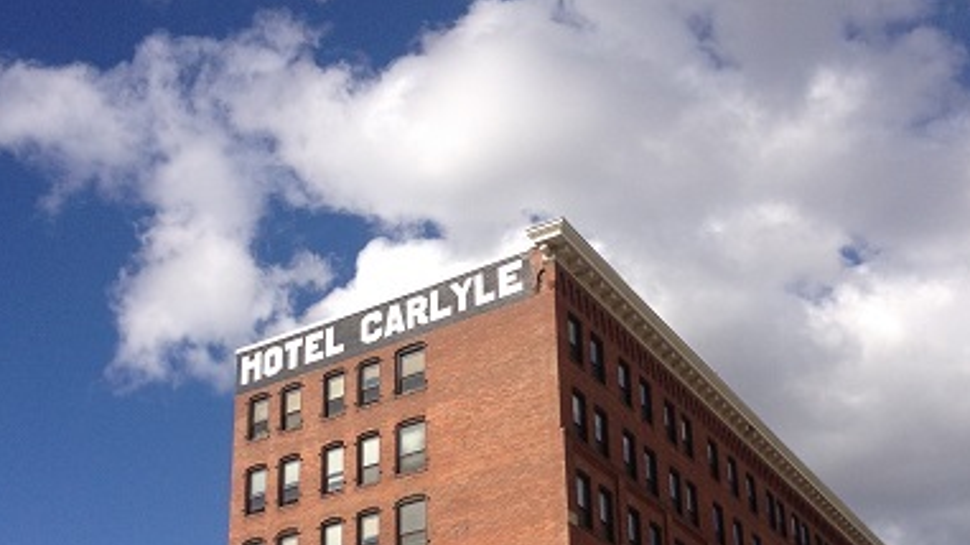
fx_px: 1414
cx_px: 494
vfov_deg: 21.1
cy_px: 532
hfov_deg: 37.9
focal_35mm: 55
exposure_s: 1/2304
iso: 50
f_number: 2.4
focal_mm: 4.28
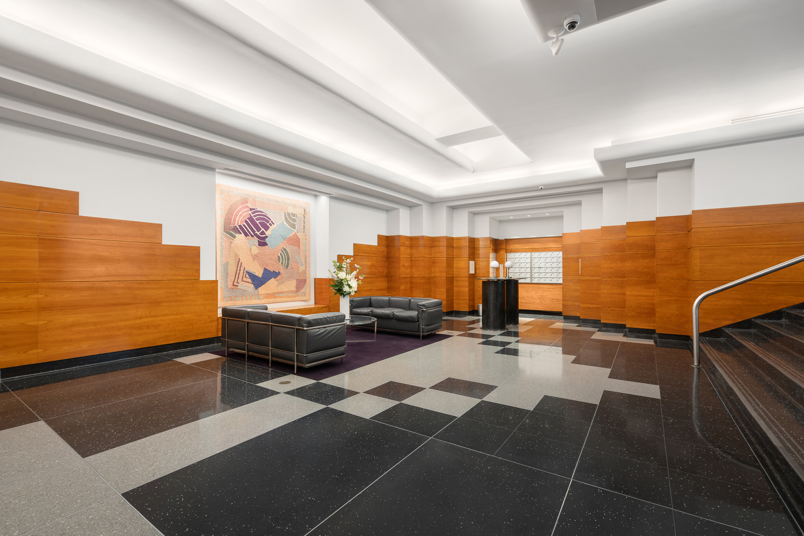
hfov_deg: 96.7
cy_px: 268
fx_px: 357
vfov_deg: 73.7
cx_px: 402
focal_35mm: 16
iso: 400
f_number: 11
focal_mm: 16
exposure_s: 1/2.5
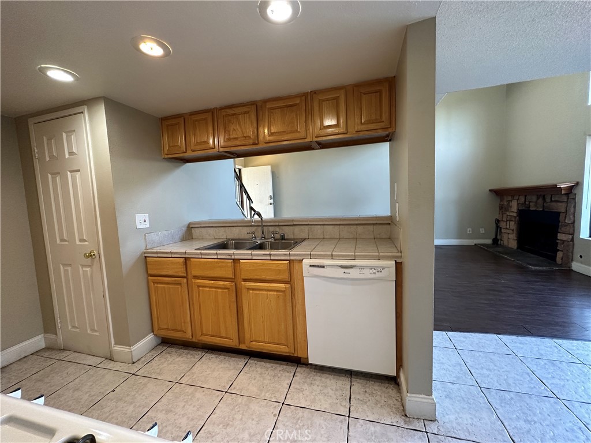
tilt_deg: -5.1
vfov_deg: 85.7
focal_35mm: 14
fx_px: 239
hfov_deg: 102.1
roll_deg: +2.7
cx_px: 296
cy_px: 222
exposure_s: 1/60
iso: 200
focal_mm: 2.22
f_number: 2.2
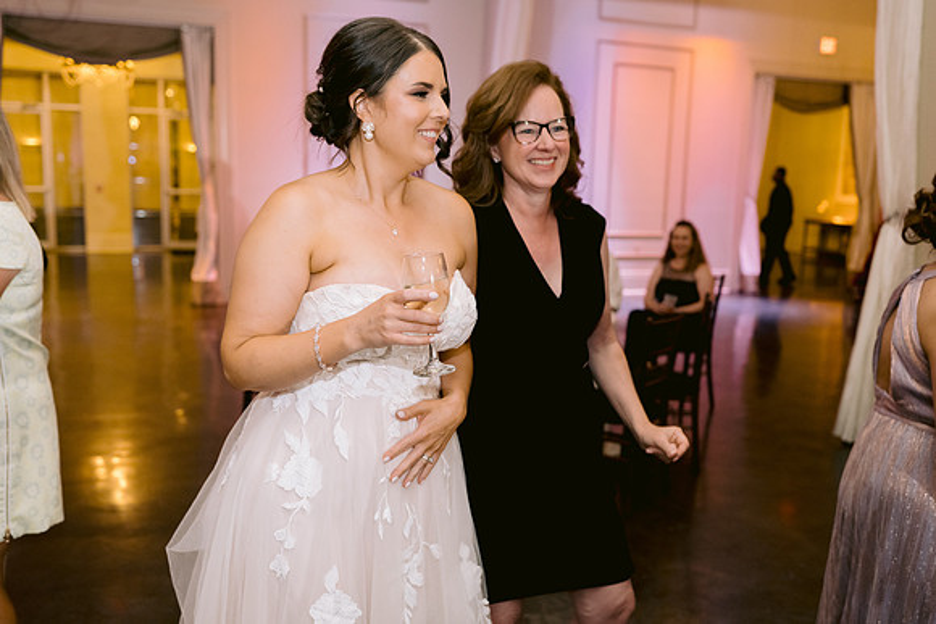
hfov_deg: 54.4
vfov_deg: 37.9
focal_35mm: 35
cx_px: 468
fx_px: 910
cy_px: 312
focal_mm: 35
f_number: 2.8
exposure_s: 1/80
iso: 1600
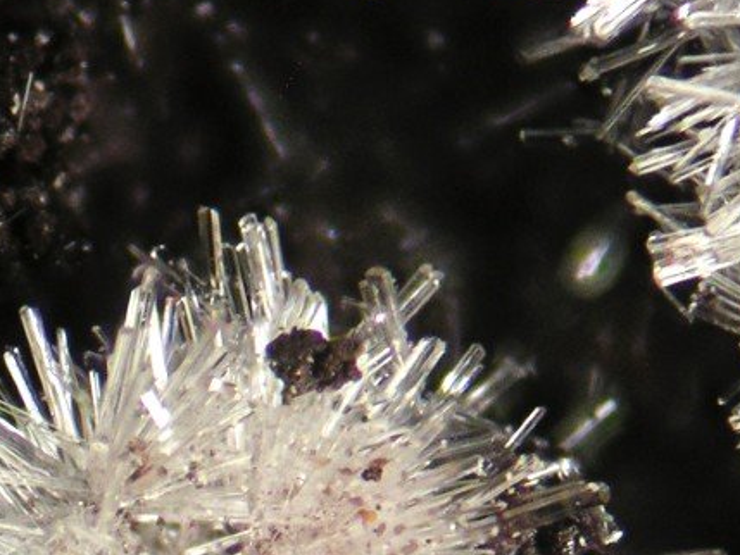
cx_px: -373
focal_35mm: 161
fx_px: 3443
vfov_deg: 9.0
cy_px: 881
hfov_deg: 11.7
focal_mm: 12.3
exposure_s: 1/4
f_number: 3.5
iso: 100
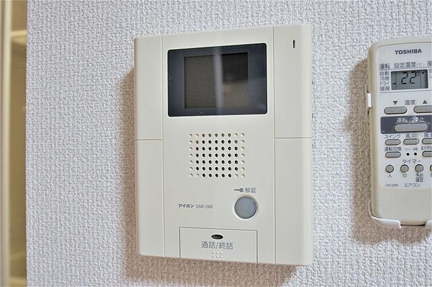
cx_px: 216
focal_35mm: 36
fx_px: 432
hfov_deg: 53.2
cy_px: 144
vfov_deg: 36.8
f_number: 4.5
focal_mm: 24
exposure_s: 1/40
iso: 320
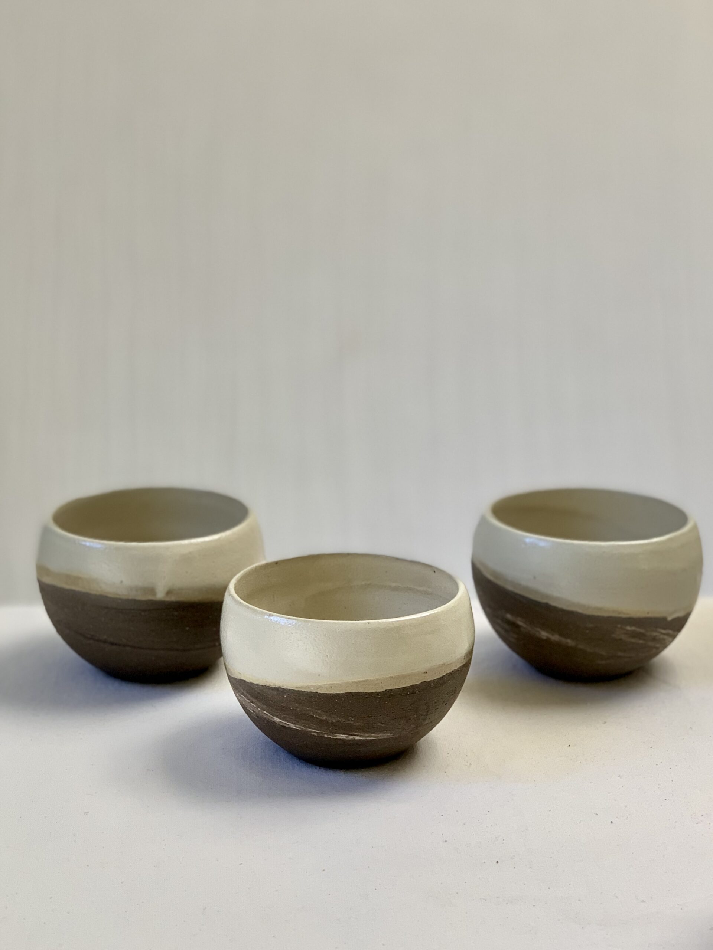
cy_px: 475
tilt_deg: -12.5
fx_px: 1428
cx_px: 356
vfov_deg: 36.8
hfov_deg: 28.0
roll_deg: -5.0
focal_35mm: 52
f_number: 2.4
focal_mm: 6
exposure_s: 1/122
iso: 64
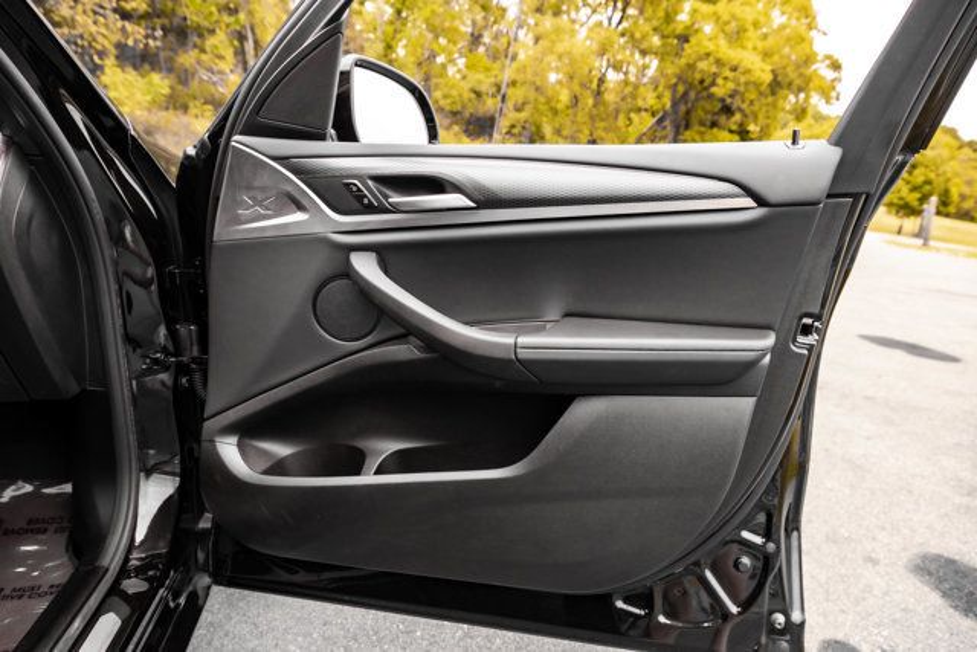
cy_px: 326
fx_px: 651
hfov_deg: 73.7
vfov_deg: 53.2
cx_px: 488
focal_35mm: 24
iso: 640
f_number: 6.3
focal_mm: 24
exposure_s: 1/200
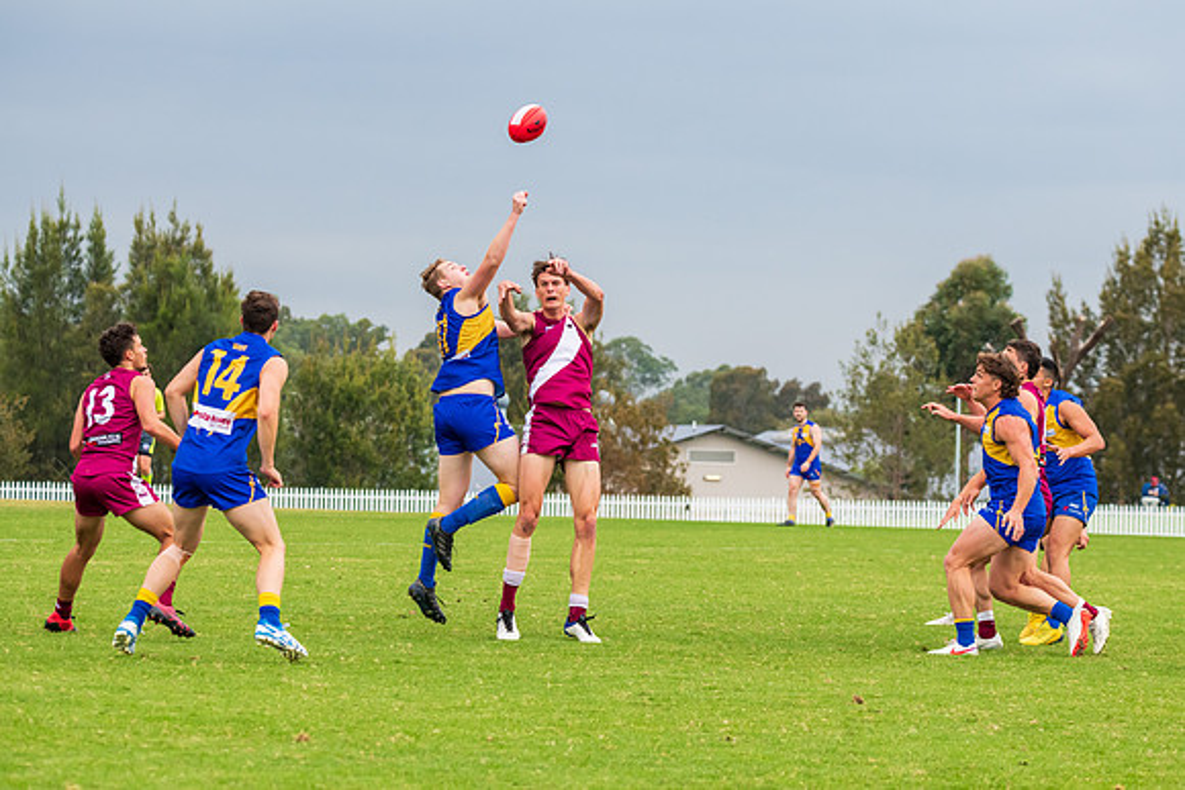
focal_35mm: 162
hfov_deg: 12.6
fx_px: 5349
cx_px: 642
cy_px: 395
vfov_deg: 8.5
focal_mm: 150
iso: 1000
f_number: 9
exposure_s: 1/1250
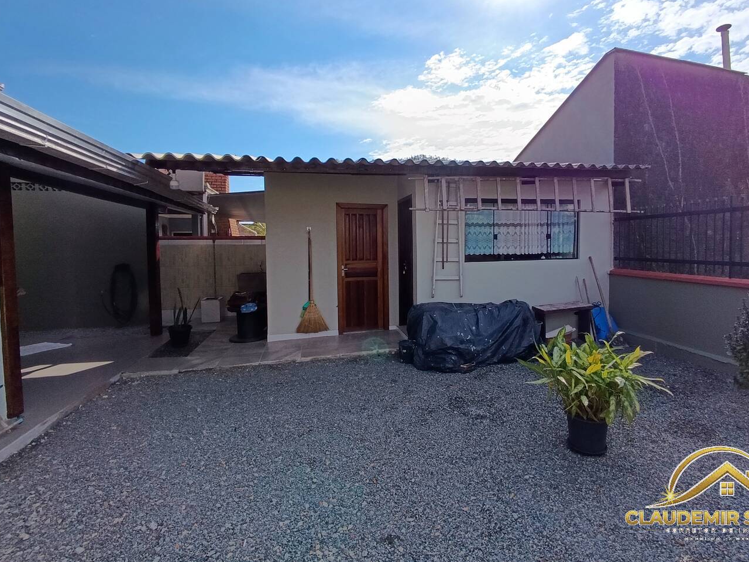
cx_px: 413
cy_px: 258
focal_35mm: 18
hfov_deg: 87.5
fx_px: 389
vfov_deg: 71.5
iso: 50
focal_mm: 1.65
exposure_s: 1/1235
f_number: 2.2
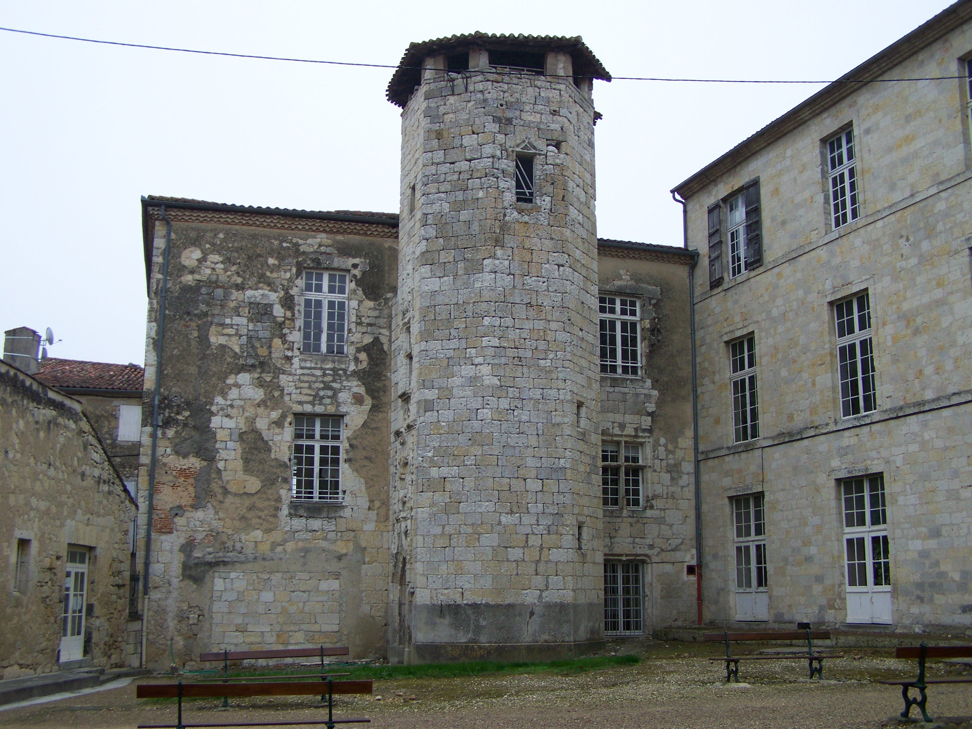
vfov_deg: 37.7
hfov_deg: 49.0
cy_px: 364
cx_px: 486
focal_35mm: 38
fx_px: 1067
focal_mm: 6.3
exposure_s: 1/60
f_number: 2.8
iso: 80
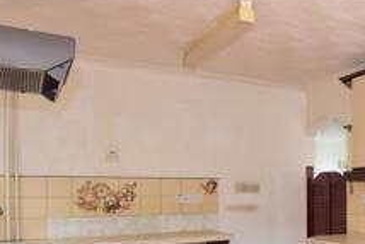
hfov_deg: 34.5
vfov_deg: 28.8
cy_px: 185
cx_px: 435
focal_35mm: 46
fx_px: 467
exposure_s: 1/40
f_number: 6.3
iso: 400
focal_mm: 10
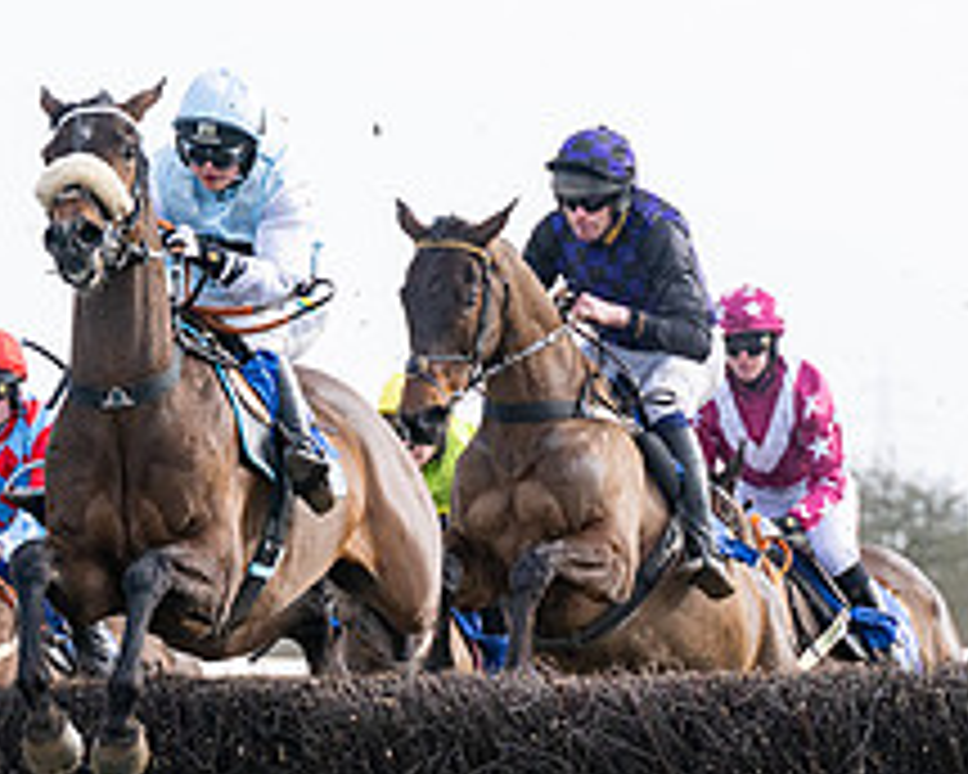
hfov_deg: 4.1
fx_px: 13522
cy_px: 618
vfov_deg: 3.3
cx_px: 111
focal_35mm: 472
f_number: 5
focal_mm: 155
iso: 400
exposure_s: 1/2000
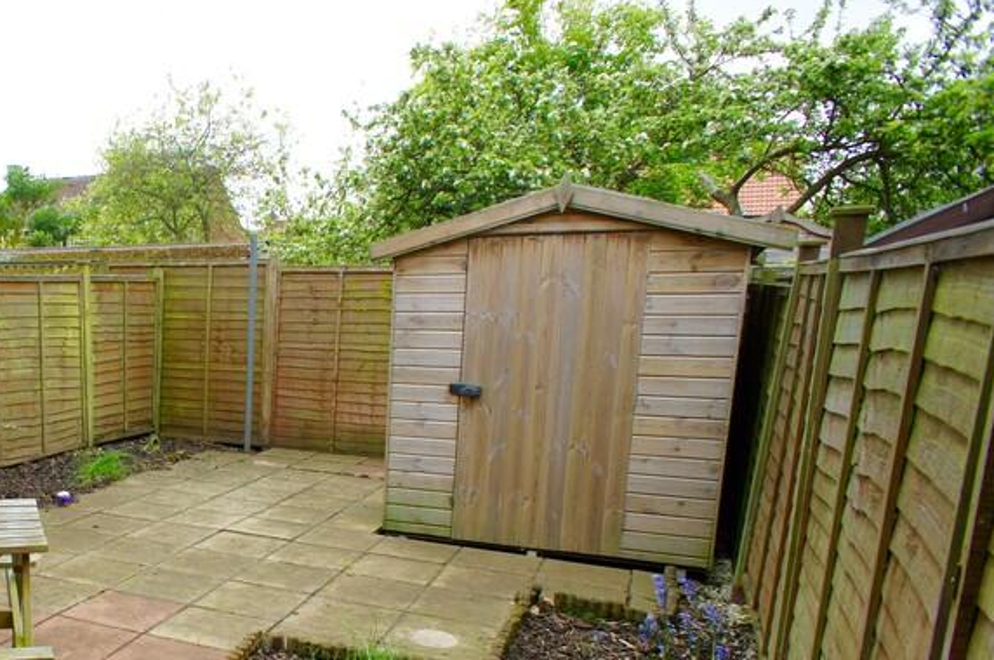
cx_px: 118
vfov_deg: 30.4
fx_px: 1186
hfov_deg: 42.1
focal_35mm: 43
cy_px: 529
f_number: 6.3
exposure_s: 1/160
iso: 200
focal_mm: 16
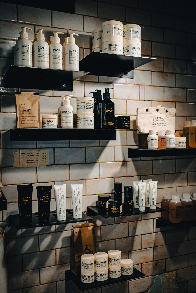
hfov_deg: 37.9
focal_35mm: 35
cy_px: 146
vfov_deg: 54.4
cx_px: 98
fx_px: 286
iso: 800
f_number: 2.8
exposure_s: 1/125
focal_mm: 23
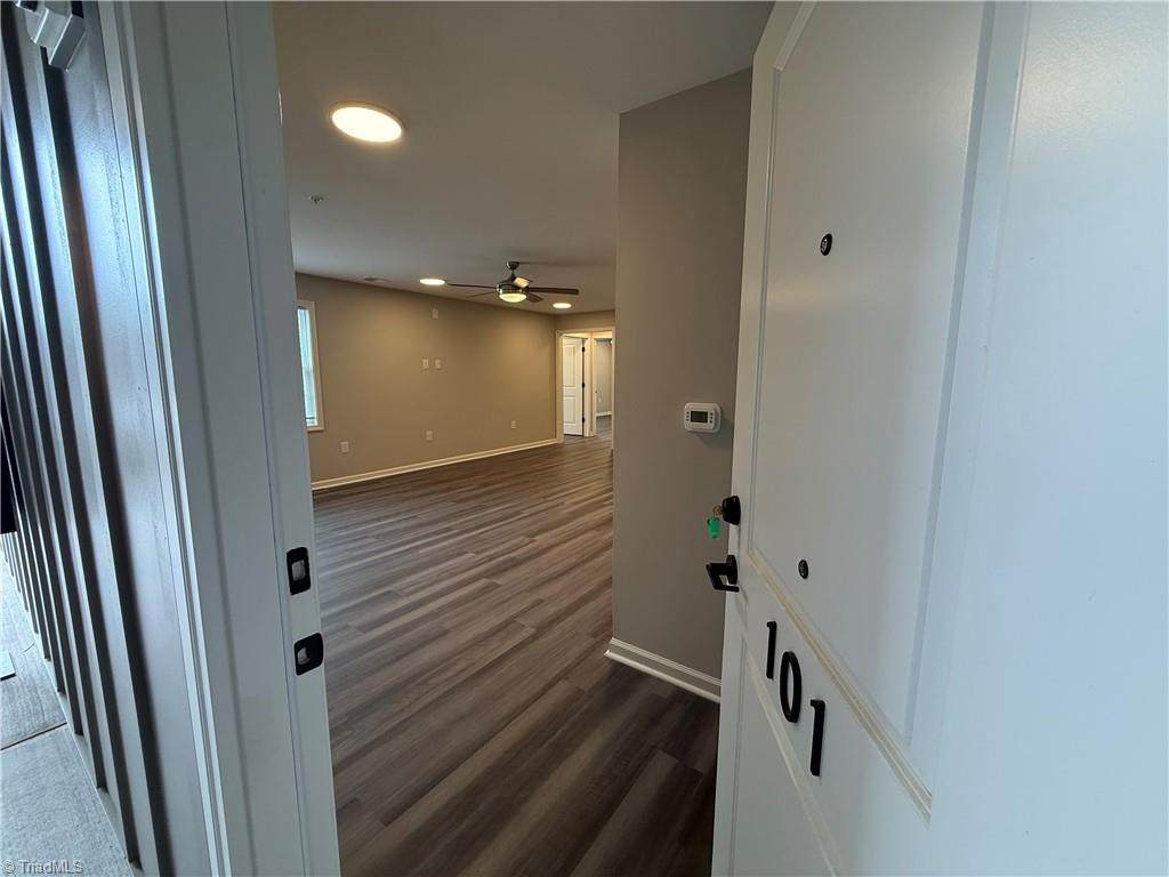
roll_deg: -0.1
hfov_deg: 102.1
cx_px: 584
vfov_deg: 85.7
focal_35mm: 14
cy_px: 438
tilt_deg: -8.1
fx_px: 473
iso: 160
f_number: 2.2
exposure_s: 1/120
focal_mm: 2.22
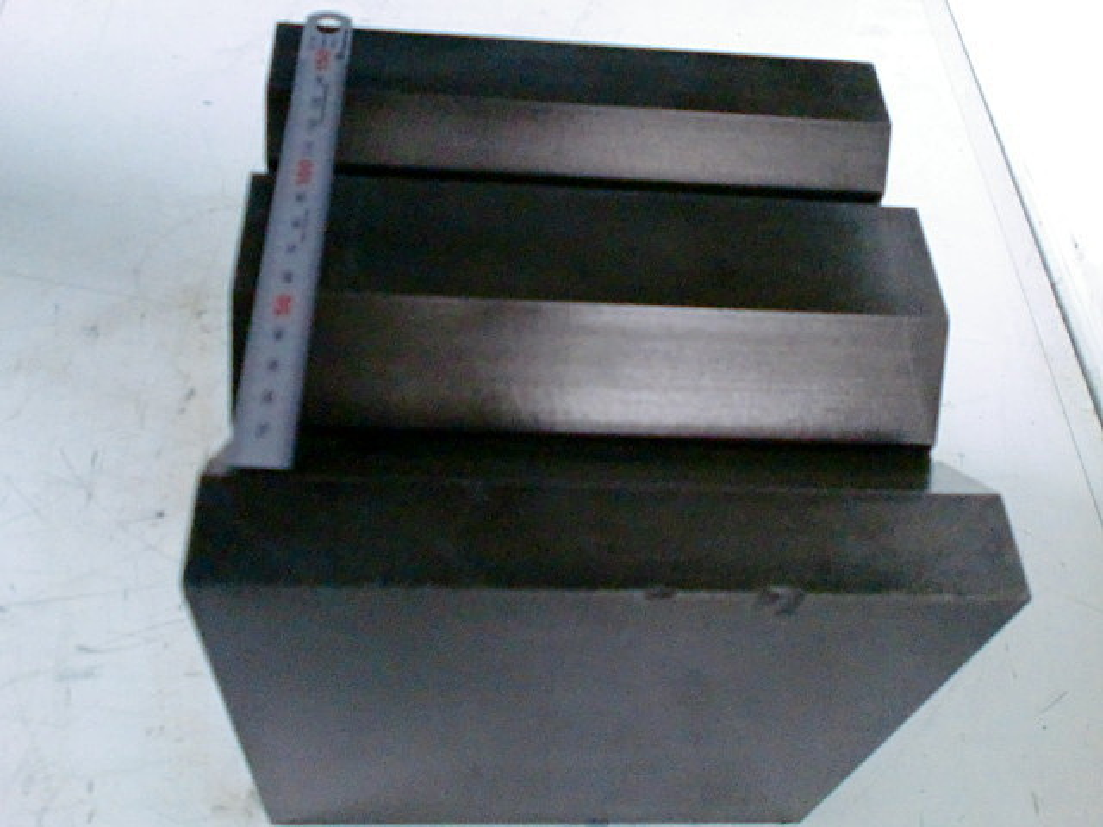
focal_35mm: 35
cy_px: 414
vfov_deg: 40.7
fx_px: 1115
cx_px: 552
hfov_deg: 52.6
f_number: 3.1
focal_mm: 6.3
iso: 1250
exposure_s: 1/60
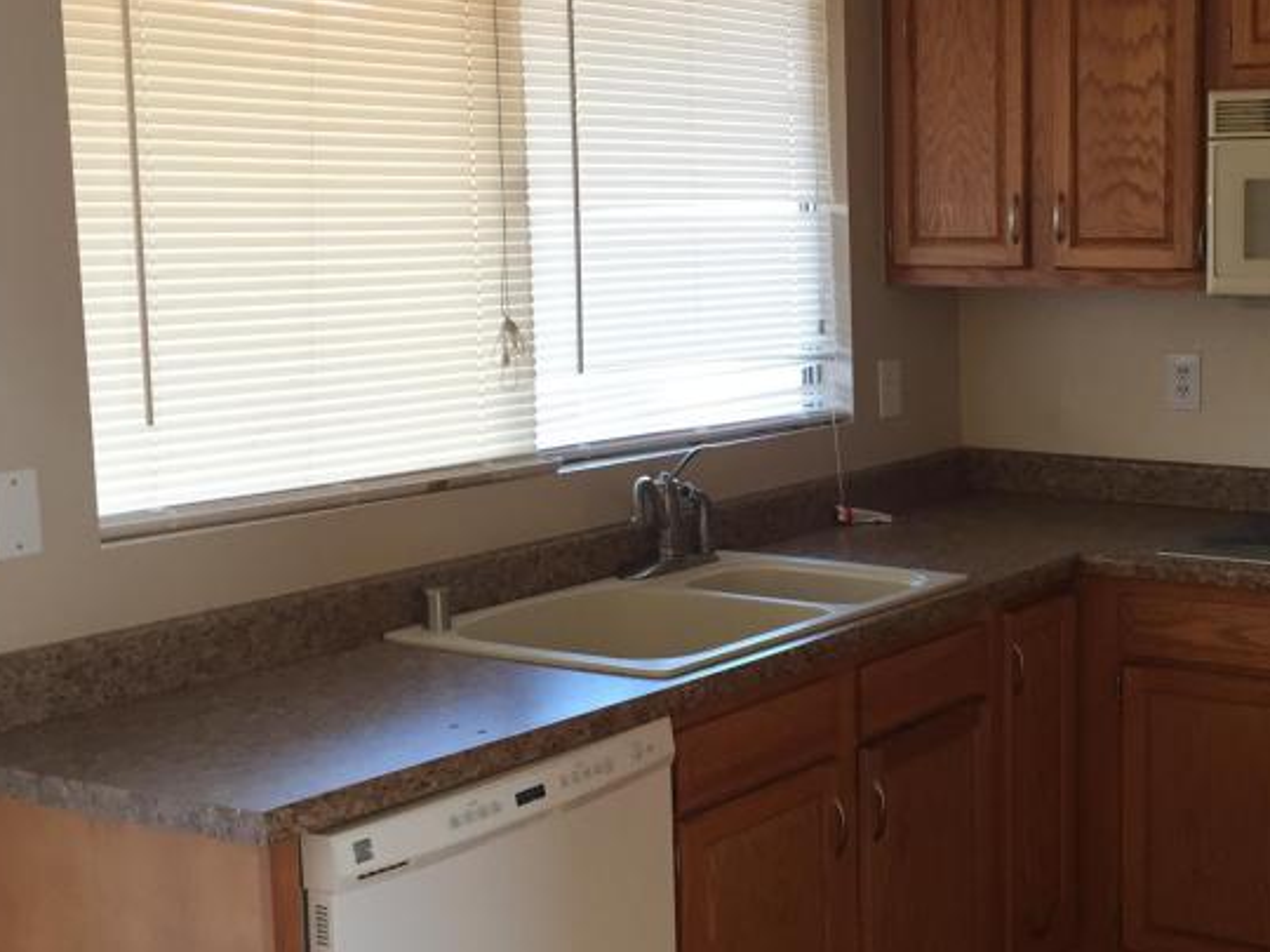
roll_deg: +0.4
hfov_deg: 34.1
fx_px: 2018
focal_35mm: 55
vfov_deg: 26.6
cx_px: 985
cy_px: 470
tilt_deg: -7.0
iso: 32
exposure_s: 1/30
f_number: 2.2
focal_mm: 4.15
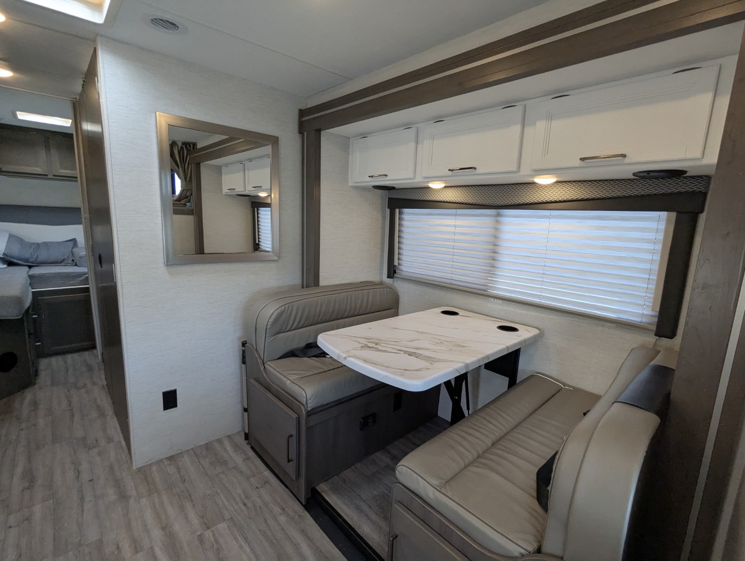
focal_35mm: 16
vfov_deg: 78.2
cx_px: 372
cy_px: 280
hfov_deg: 94.4
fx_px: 345
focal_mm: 2.35
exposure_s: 1/308
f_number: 2.2
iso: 277
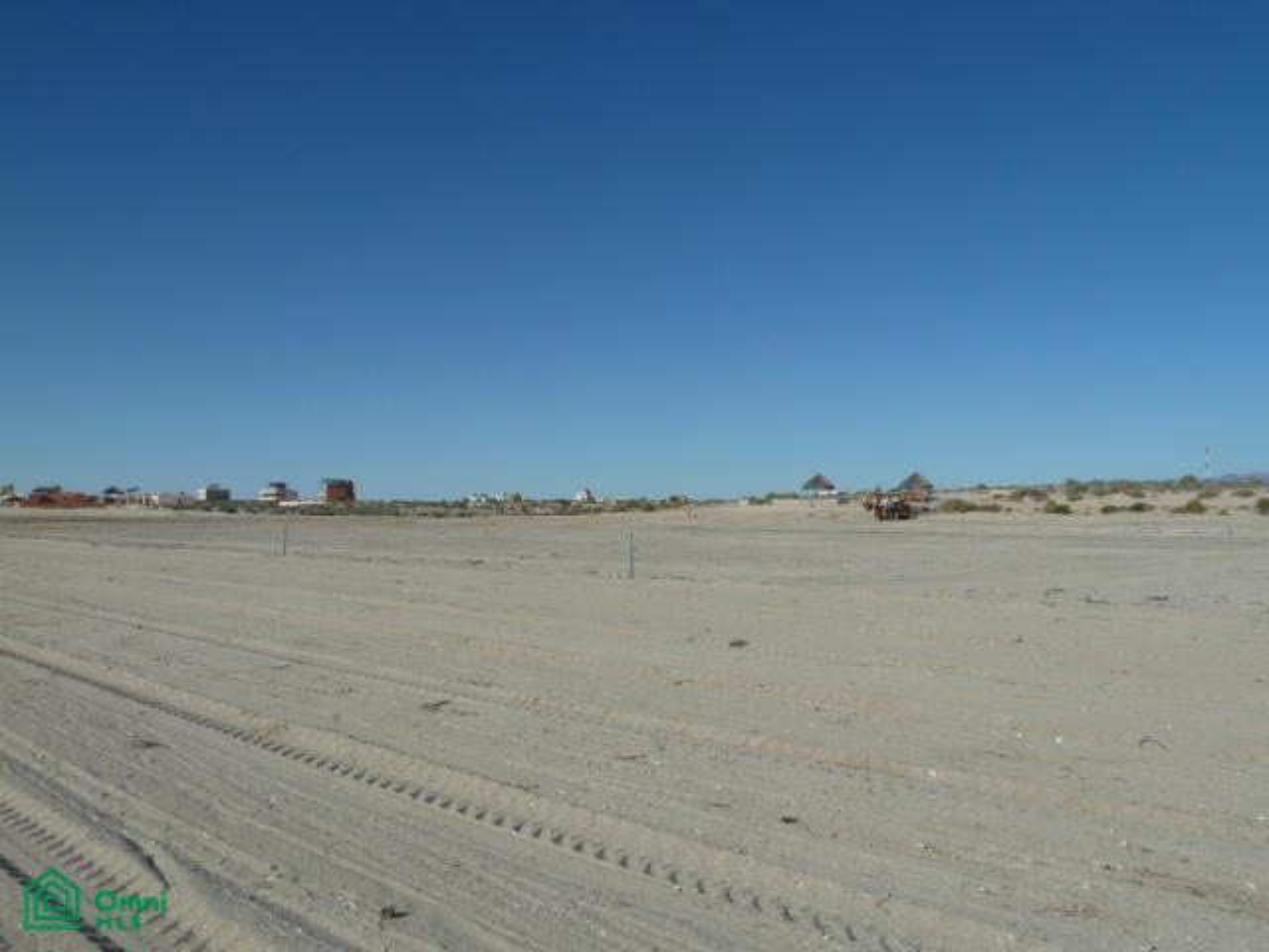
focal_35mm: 29
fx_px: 1063
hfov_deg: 61.7
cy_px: 476
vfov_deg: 48.2
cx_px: 634
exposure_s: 1/1000
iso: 80
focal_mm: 4.7
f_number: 5.6
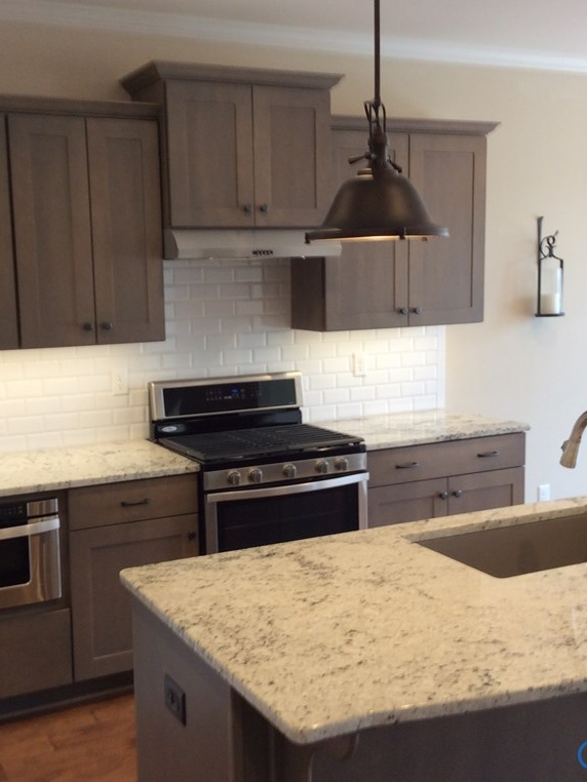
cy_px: 390
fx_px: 972
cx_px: 262
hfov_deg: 33.6
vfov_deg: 43.8
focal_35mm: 43
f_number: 2.4
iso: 32
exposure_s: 1/24
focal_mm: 3.3
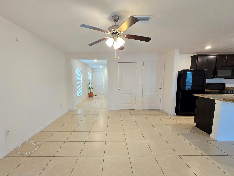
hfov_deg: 102.0
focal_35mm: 14
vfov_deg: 85.6
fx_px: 95
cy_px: 92
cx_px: 111
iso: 250
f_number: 2.2
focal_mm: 2.2
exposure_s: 1/60
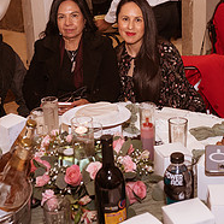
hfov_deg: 32.0
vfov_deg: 31.9
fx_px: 388
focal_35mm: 53
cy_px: 72
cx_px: 145
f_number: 4
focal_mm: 20
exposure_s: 1/60
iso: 1600
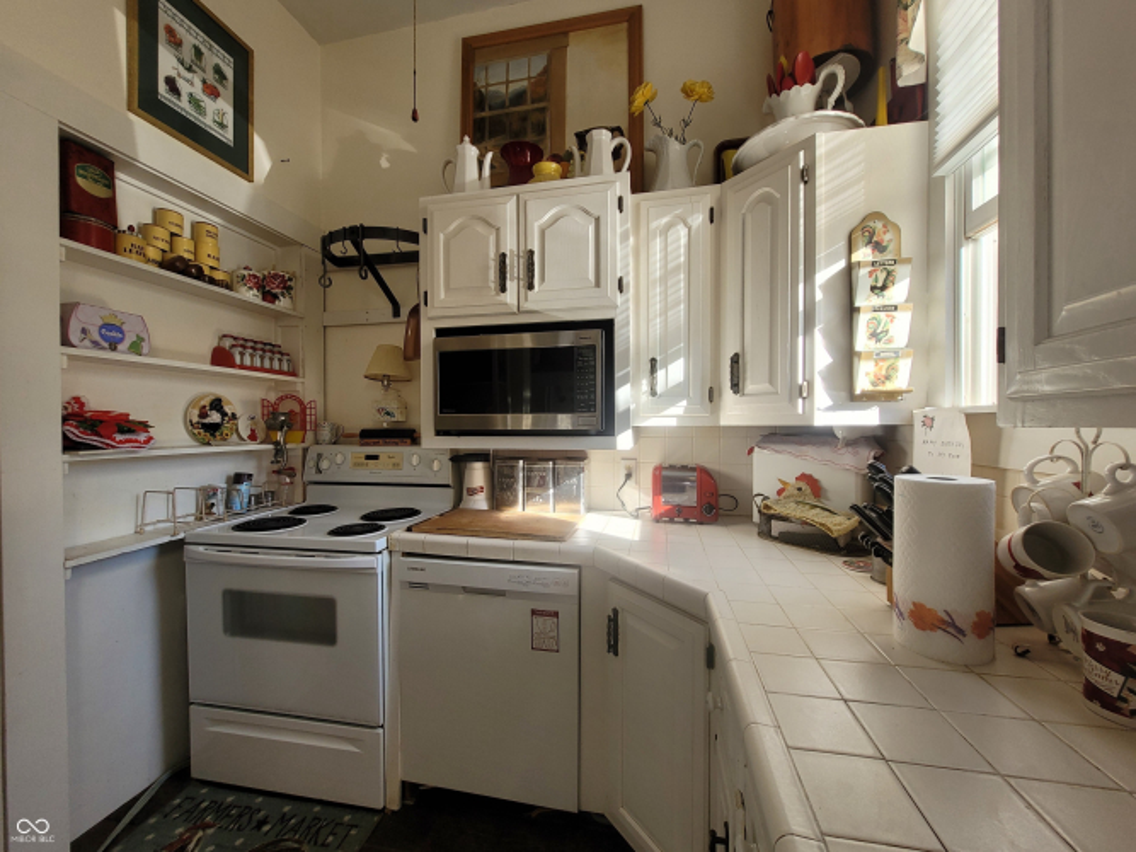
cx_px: 568
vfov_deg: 89.9
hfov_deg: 106.2
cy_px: 426
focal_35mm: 13
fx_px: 427
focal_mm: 1.74
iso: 64
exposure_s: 1/120
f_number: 2.2
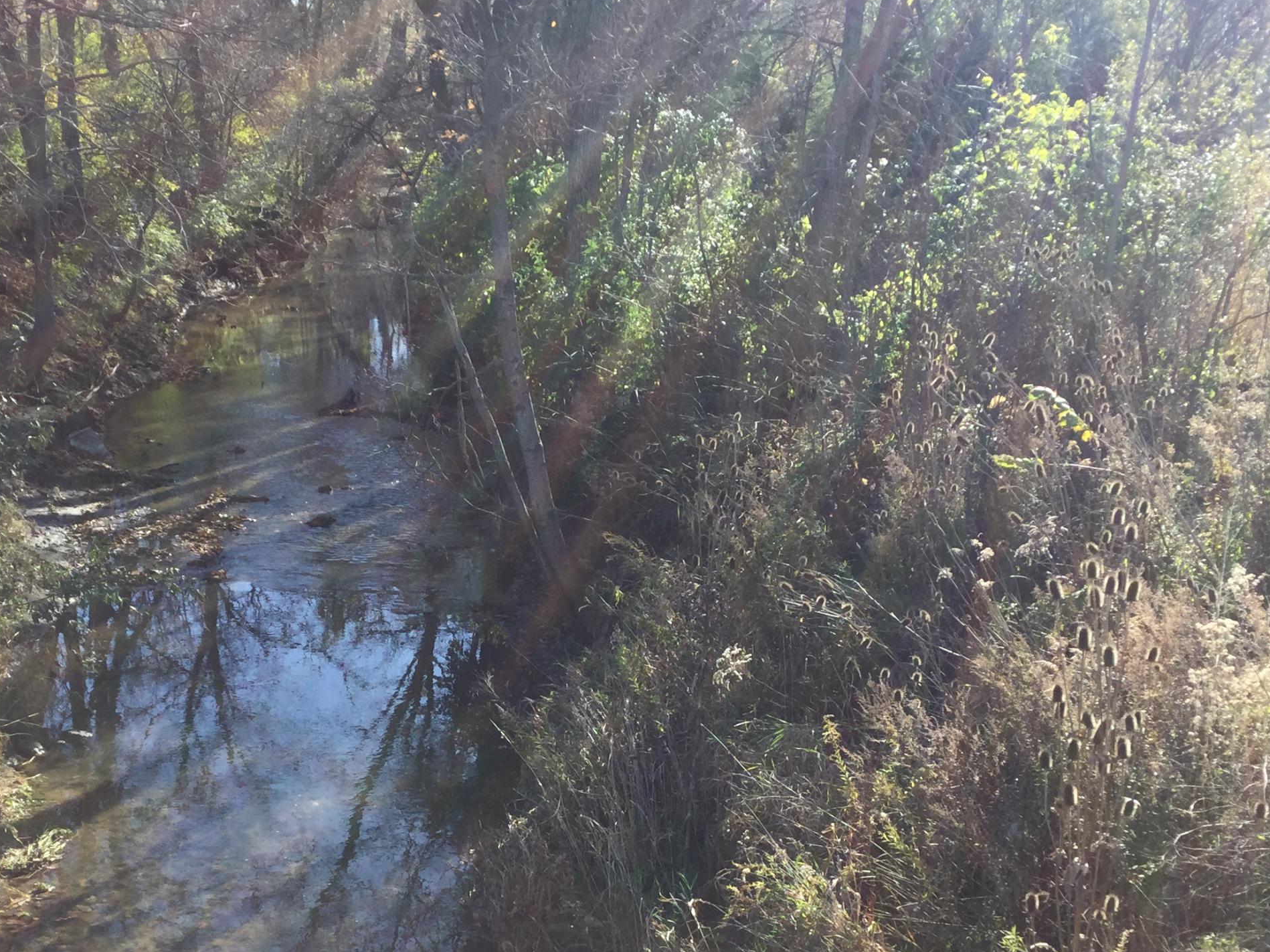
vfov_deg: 29.3
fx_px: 1797
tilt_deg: -18.8
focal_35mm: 49
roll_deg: -1.9
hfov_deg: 38.9
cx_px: 577
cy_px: 694
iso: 25
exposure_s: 1/438
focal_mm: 3.3
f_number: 2.4
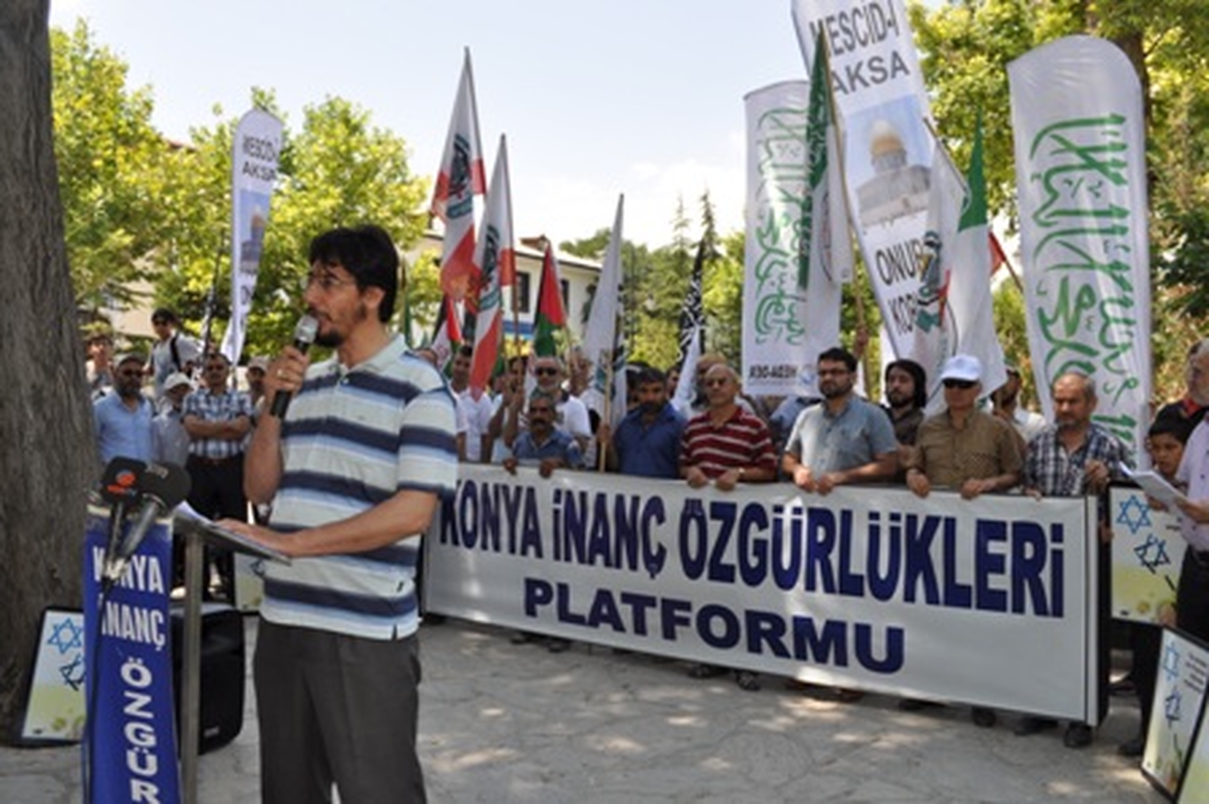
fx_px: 1007
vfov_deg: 43.5
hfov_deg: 62.0
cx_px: 604
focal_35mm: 30
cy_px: 402
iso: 200
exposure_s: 1/200
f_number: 10
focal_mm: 20
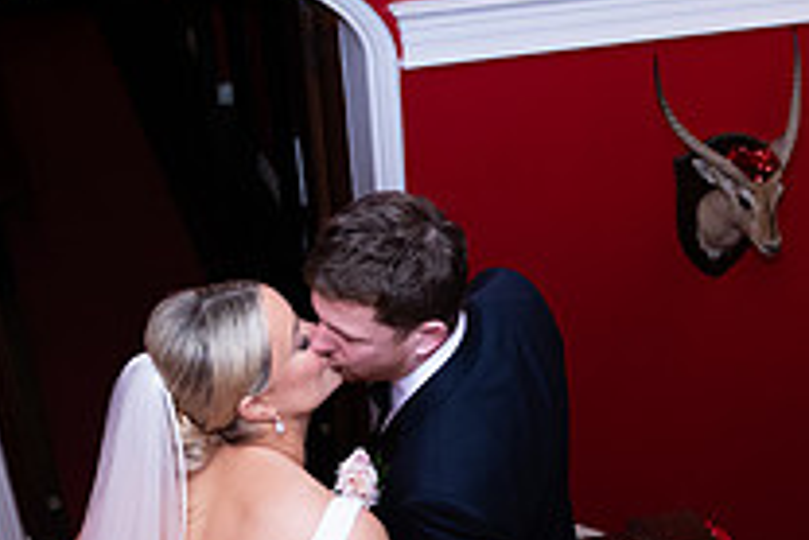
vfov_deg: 19.3
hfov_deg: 29.7
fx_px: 1507
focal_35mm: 67
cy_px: 631
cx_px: 587
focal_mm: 24
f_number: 3.5
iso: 800
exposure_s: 1/160
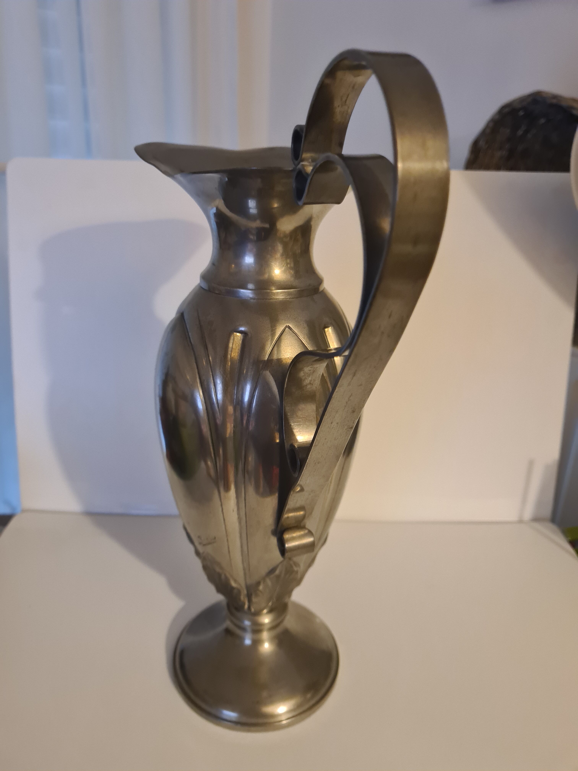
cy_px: 386
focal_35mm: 26
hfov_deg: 53.1
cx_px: 289
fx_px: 579
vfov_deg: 67.3
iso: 640
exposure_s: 1/33
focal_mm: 5.4
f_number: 1.8
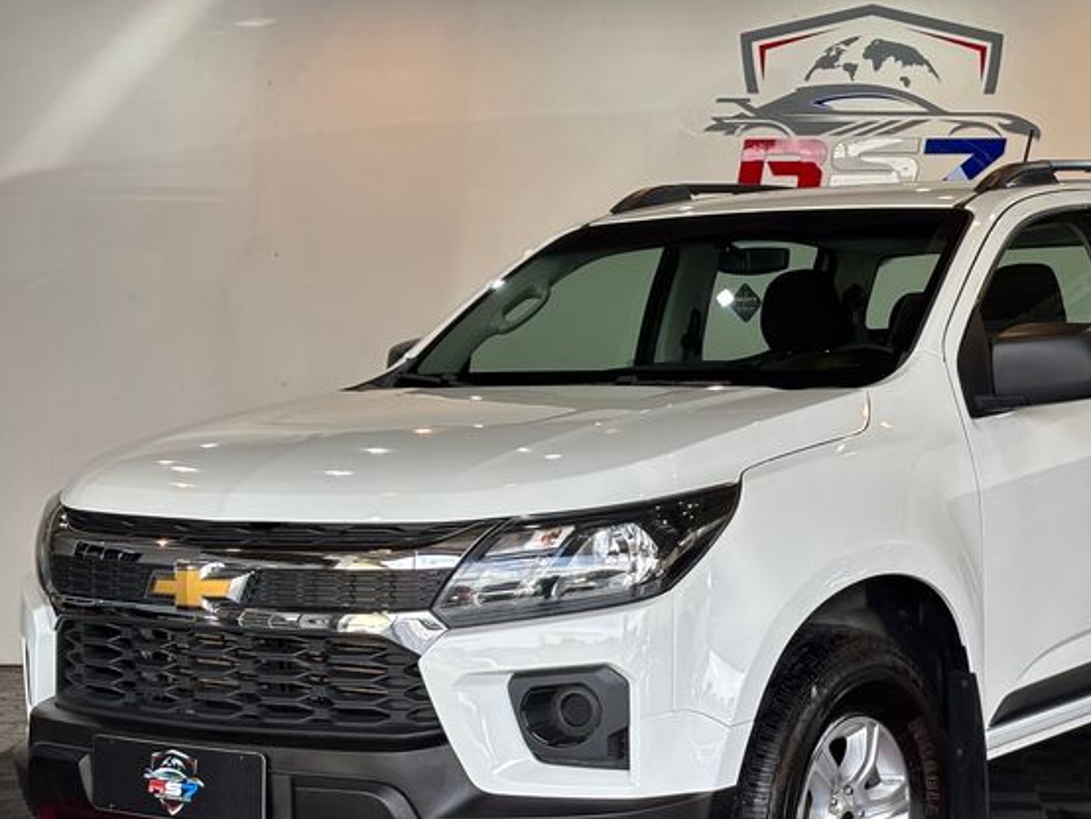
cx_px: 776
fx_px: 2396
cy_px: 567
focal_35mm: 76
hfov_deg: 25.4
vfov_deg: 19.3
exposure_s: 1/419
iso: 32
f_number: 1.6
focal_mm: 5.96
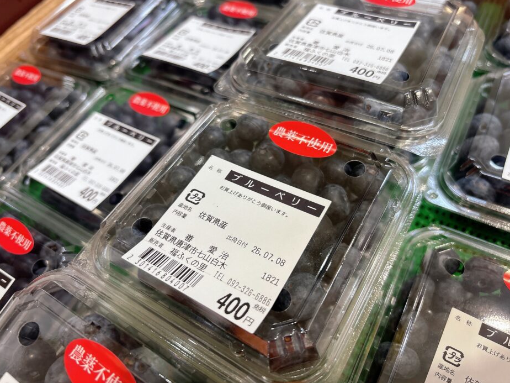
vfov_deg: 51.3
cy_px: 185
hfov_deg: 65.3
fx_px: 398
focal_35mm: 27
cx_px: 248
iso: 80
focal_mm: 5.96
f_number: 1.6
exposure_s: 1/60
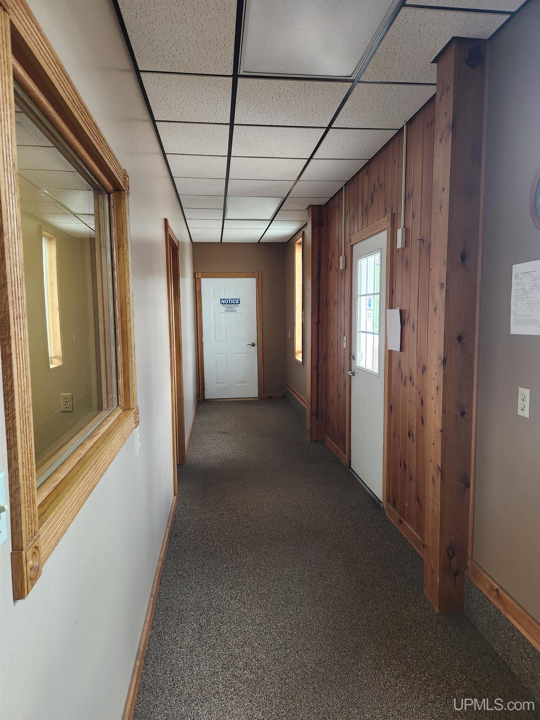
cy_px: 360
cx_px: 270
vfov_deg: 73.9
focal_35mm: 23
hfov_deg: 58.9
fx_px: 478
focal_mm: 5.4
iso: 500
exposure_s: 1/120
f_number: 1.8
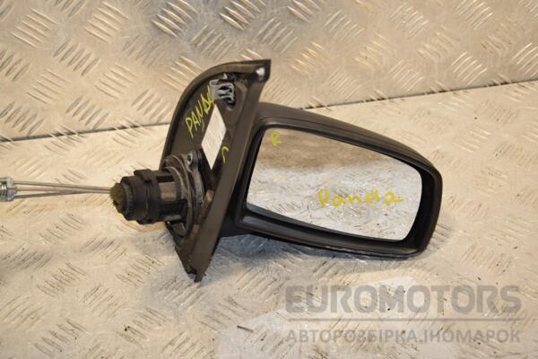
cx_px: 269
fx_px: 1076
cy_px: 180
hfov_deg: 28.1
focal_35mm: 72
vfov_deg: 18.9
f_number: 7.1
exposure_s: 1/200
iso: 800
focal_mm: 48
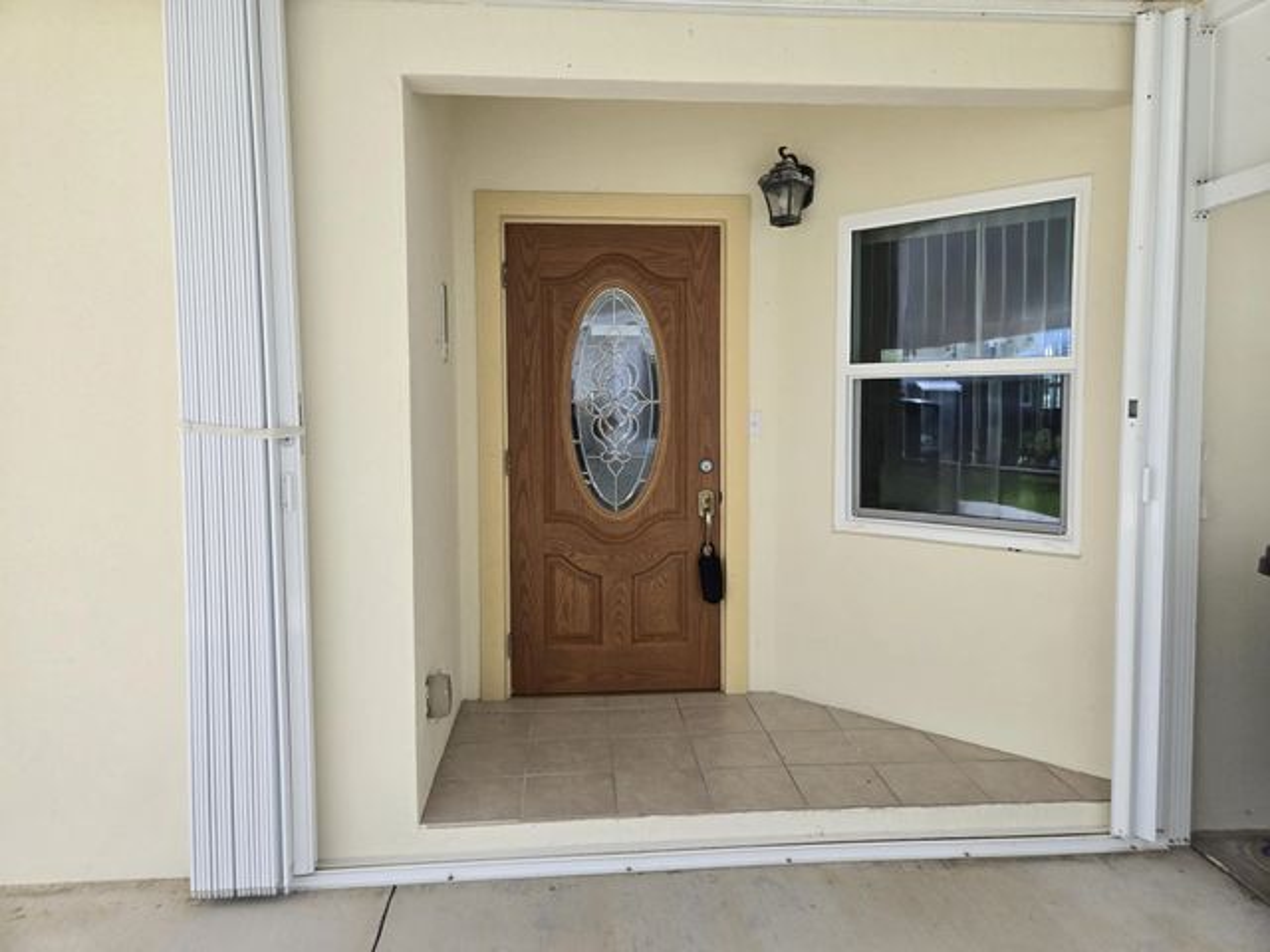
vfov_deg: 58.9
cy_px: 476
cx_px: 635
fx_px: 844
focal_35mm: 23
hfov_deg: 73.9
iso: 25
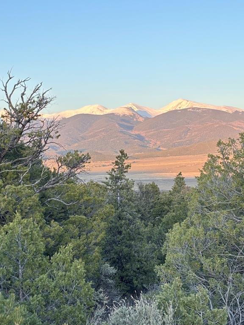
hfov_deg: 18.2
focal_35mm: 81
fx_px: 761
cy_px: 125
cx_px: 109
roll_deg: +1.4
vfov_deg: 24.1
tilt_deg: +1.8
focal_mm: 5.96
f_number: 1.6
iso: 40
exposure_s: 1/170
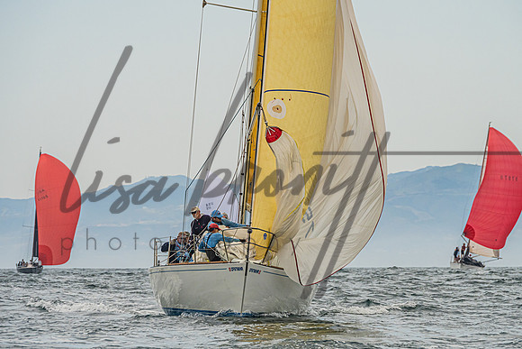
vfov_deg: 4.6
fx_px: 4358
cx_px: 274
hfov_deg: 6.9
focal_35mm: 300
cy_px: 170
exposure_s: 1/3200
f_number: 8
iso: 400
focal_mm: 220
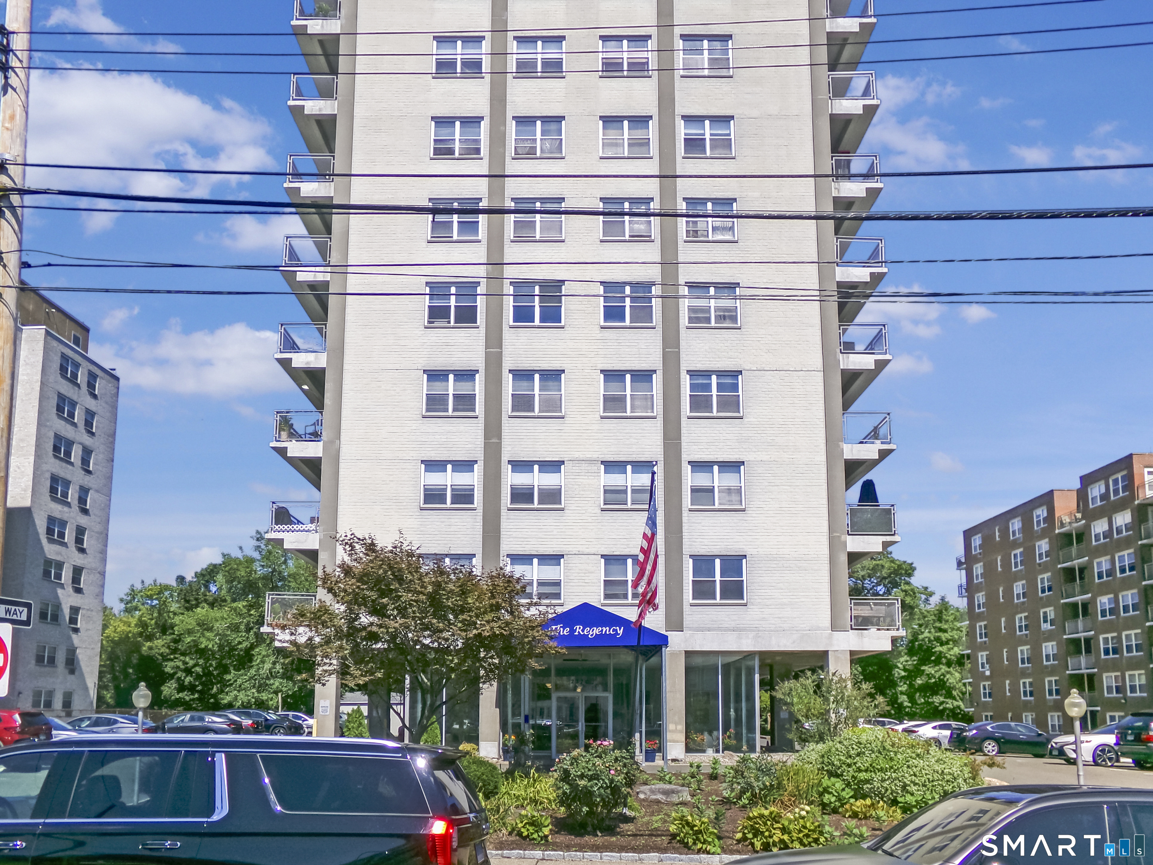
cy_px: 432
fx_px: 799
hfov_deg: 71.6
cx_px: 576
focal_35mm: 24
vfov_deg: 56.8
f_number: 11
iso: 100
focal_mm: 4.3
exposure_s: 1/170
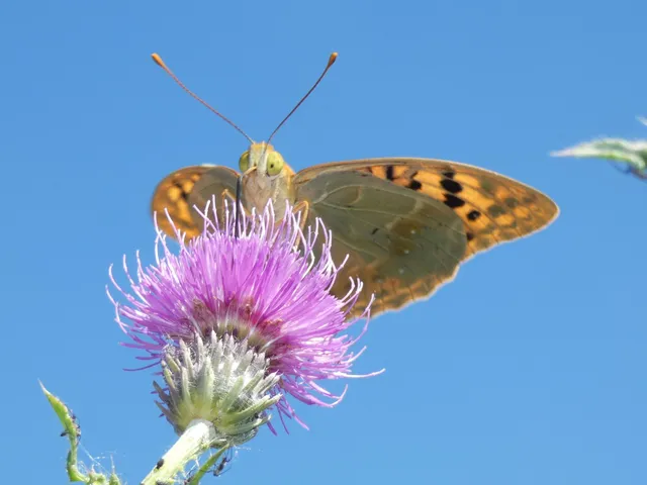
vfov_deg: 12.1
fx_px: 2280
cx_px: 324
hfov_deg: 16.1
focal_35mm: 122
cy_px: 242
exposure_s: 1/200
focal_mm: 21.9
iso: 80
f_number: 5.1
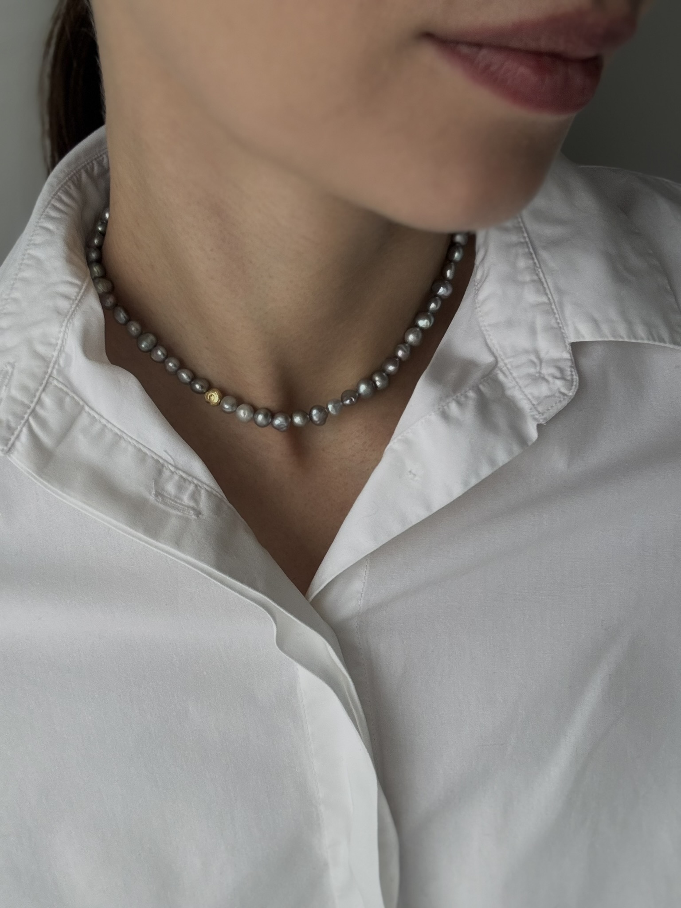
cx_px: 340
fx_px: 787
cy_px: 454
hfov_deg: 46.8
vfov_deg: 60.0
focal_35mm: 30
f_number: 1.9
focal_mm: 2.69
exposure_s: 1/83
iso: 80
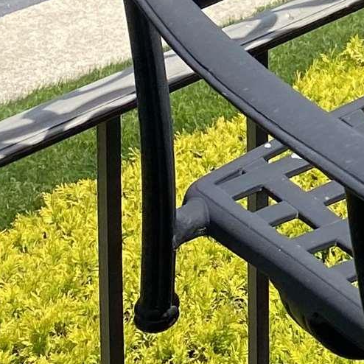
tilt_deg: -12.8
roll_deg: -3.8
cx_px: 841
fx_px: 1701
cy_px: -431
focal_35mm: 143
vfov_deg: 10.8
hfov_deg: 10.6
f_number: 1.8
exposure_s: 1/1464
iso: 32
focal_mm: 4.25
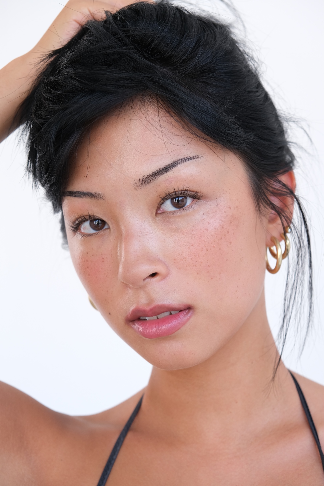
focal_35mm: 69
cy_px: 243
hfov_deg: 19.7
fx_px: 931
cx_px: 162
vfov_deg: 29.2
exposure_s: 1/125
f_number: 4
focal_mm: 46.3
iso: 320
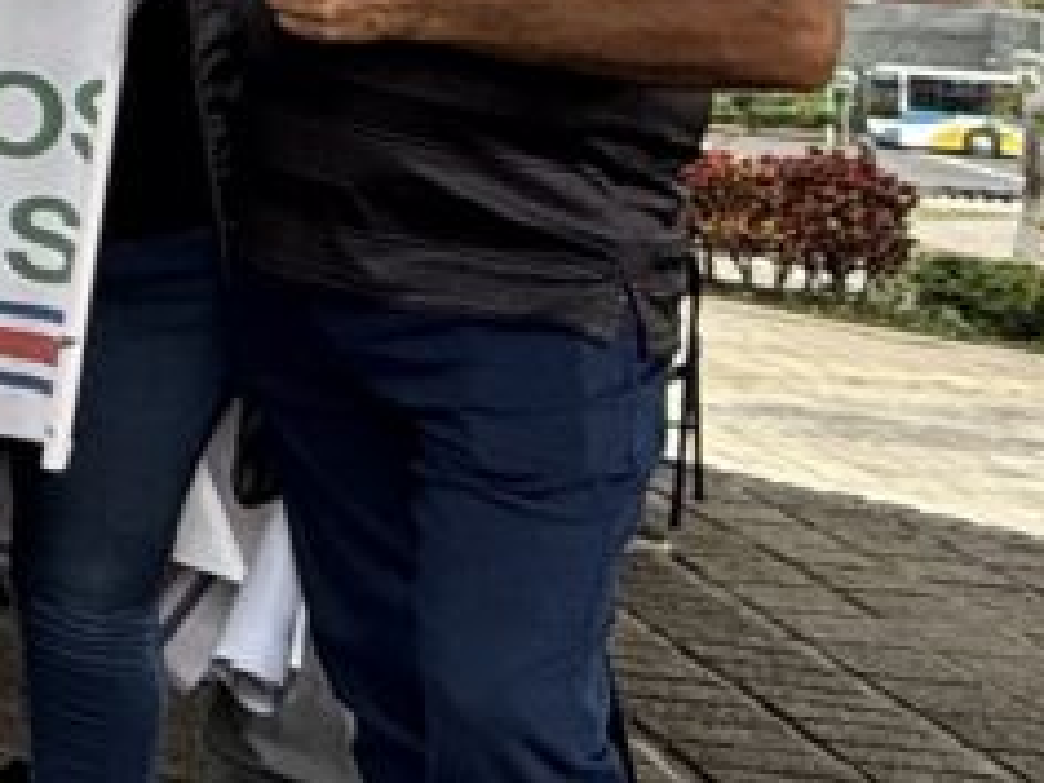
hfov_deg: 14.9
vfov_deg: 15.2
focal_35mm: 91
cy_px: -345
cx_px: -1345
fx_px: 2745
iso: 100
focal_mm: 2.22
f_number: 2.2
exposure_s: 1/99
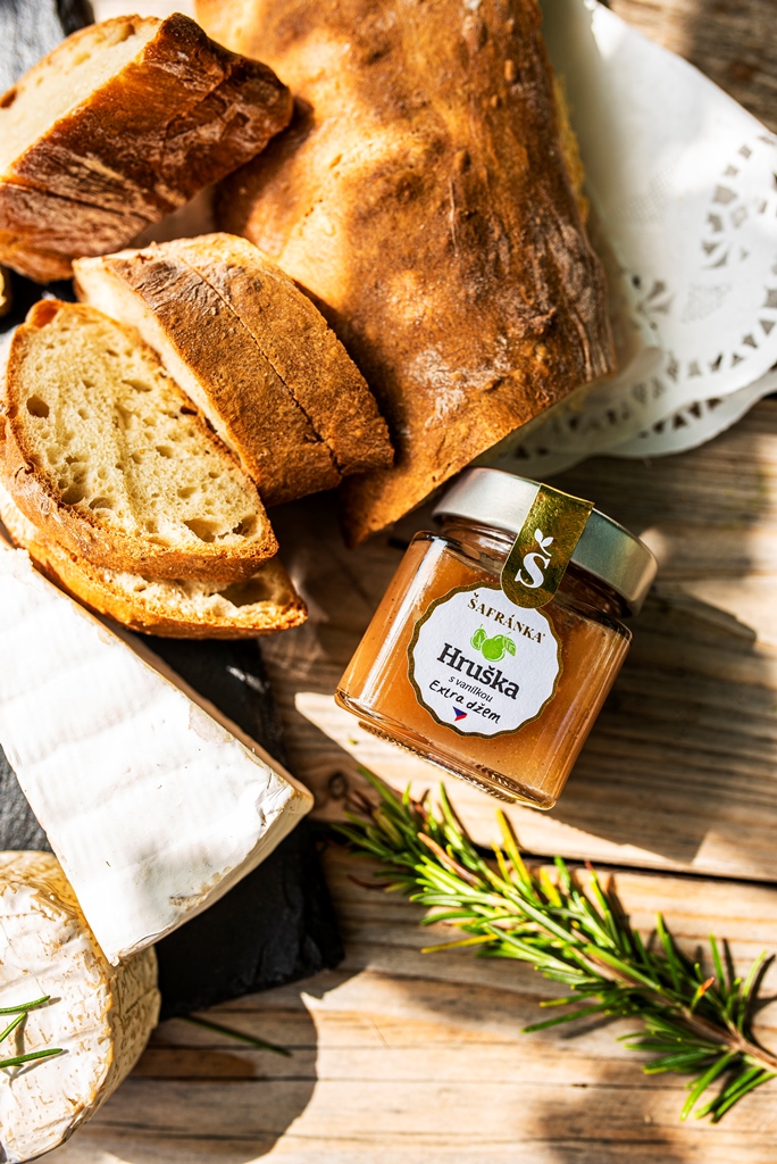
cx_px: 388
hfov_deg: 37.9
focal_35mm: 35
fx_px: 1132
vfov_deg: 54.4
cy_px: 582
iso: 100
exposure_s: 1/640
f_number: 4.5
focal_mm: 35
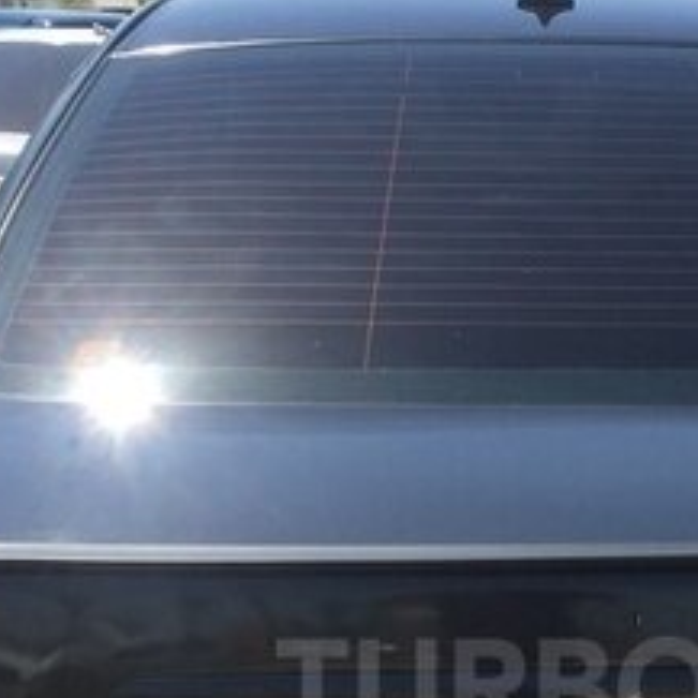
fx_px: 1779
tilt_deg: -20.2
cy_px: 687
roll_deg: +0.6
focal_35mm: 78
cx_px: 605
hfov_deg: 21.8
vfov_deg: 21.5
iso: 32
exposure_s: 1/1319
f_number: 2.2
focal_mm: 4.15
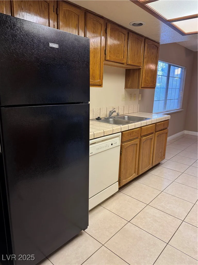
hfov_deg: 56.8
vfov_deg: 71.6
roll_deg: -0.4
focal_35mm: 24
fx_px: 183
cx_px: 99
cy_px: 132
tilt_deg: -12.9
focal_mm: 6.76
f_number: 1.78
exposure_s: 1/60
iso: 200
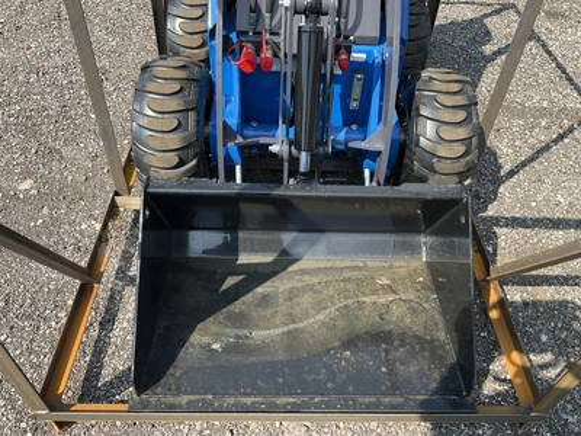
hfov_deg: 61.7
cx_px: 290
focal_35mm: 29
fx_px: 487
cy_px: 218
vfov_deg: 48.2
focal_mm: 3
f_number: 1.8
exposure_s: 1/586
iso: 25
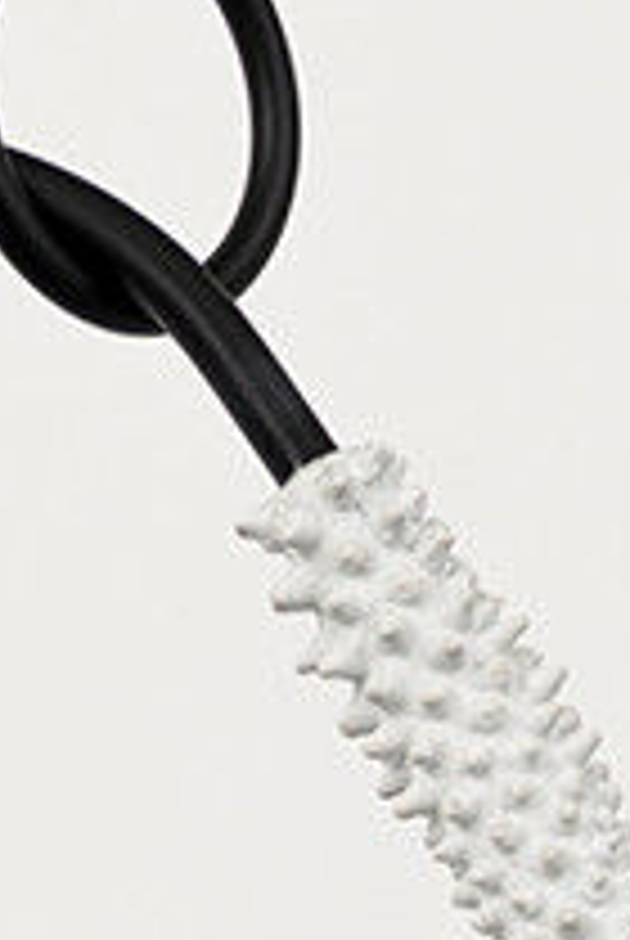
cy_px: 2357
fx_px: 6907
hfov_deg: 5.2
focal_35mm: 264
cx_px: -349
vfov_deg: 7.3
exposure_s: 1/125
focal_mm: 46
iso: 100
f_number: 8
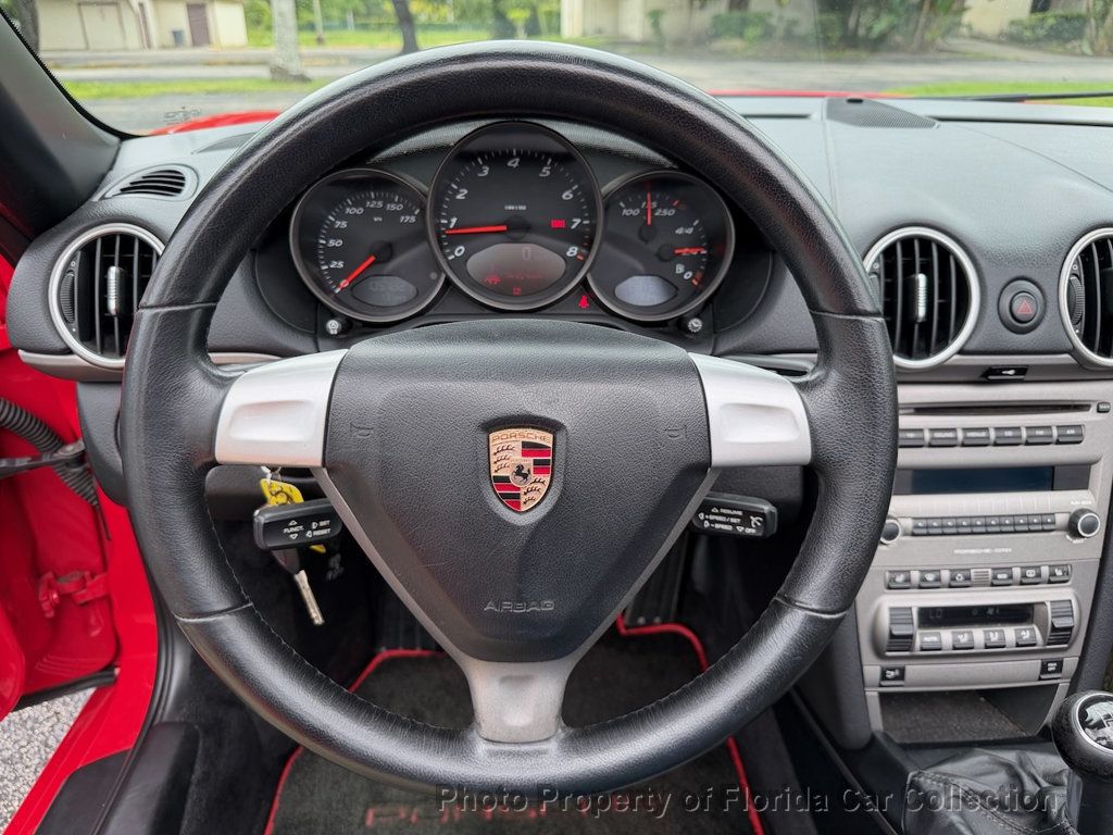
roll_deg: +0.0
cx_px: 556
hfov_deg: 71.6
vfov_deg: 56.8
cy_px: 418
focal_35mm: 24
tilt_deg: -24.5
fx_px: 772
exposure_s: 1/514
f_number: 1.78
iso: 100
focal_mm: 6.76
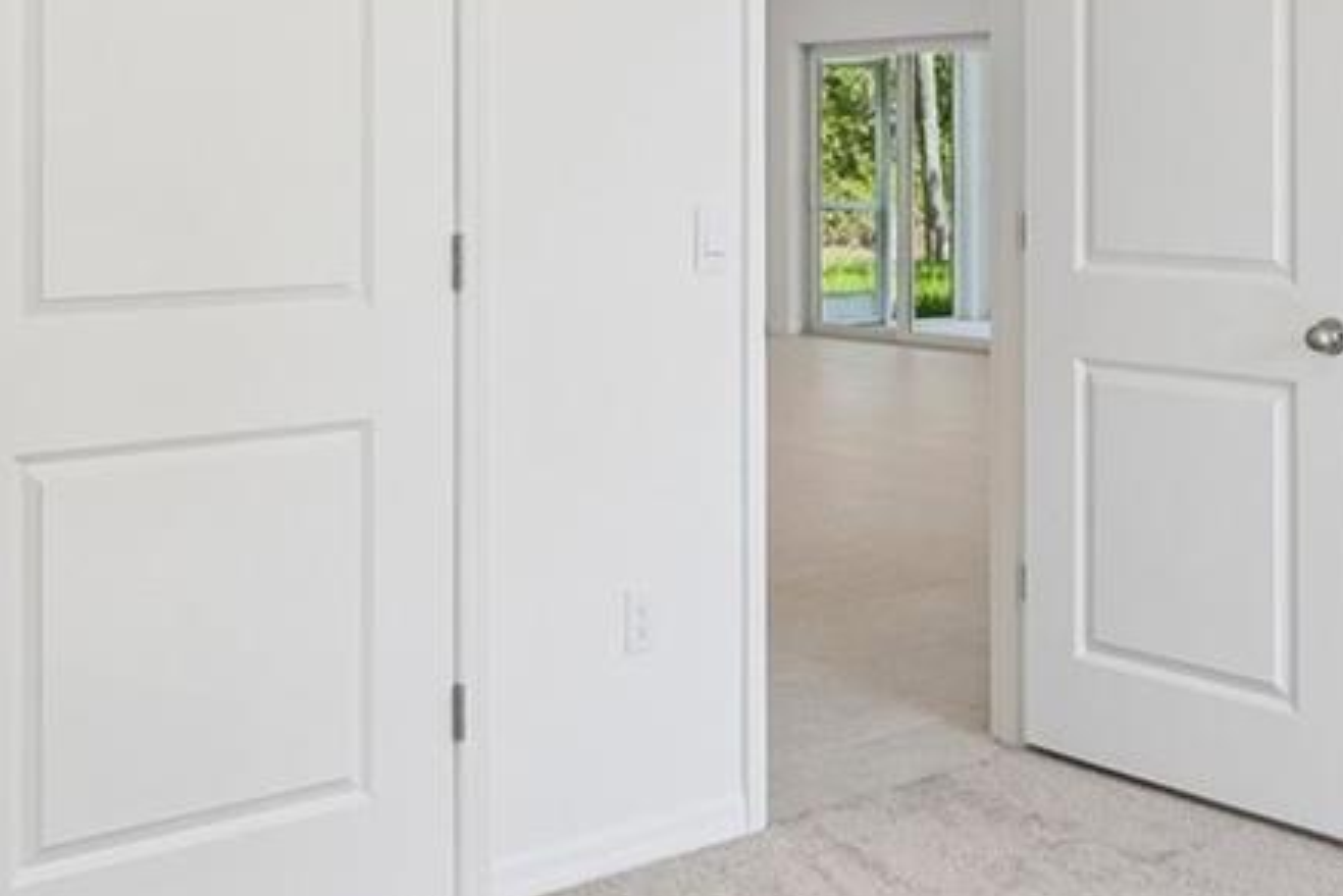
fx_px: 1903
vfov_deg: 25.8
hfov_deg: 38.8
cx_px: 578
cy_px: 128
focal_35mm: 51
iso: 400
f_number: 8
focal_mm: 14
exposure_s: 1/100
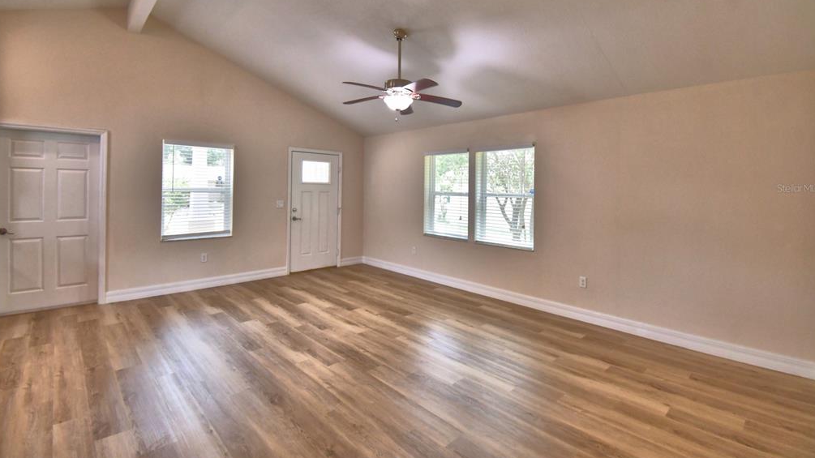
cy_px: 188
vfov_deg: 66.5
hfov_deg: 99.4
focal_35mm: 16
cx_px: 408
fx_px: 346
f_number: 4.5
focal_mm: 10
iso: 400
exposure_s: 1/80
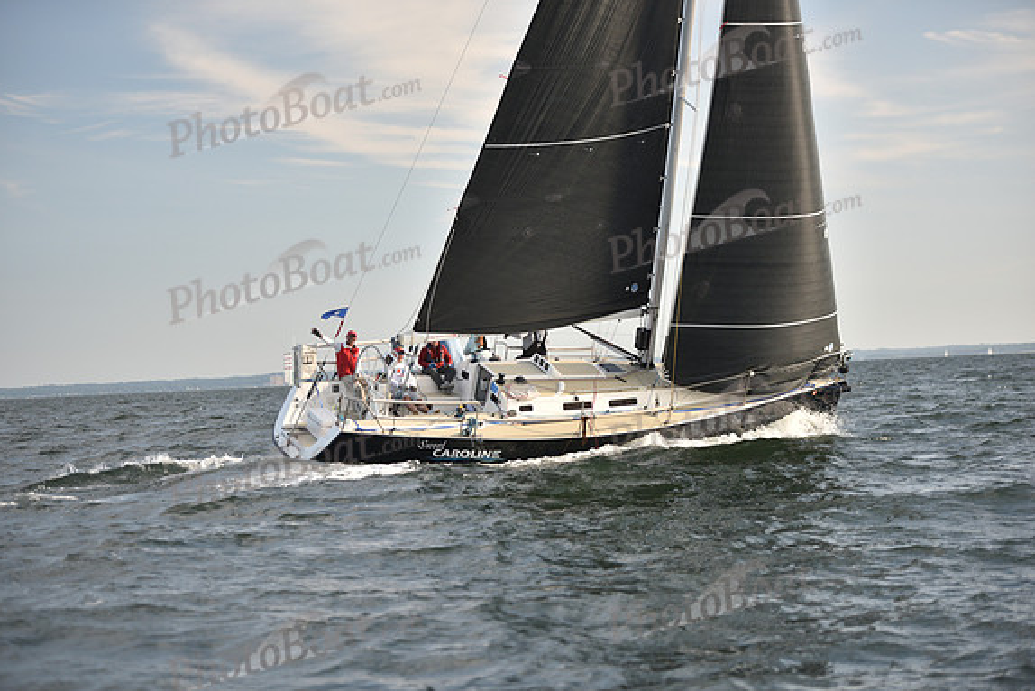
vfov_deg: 14.3
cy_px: 346
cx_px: 516
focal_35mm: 96
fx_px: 2761
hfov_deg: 21.2
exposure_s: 1/800
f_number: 2.8
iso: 250
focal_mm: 95
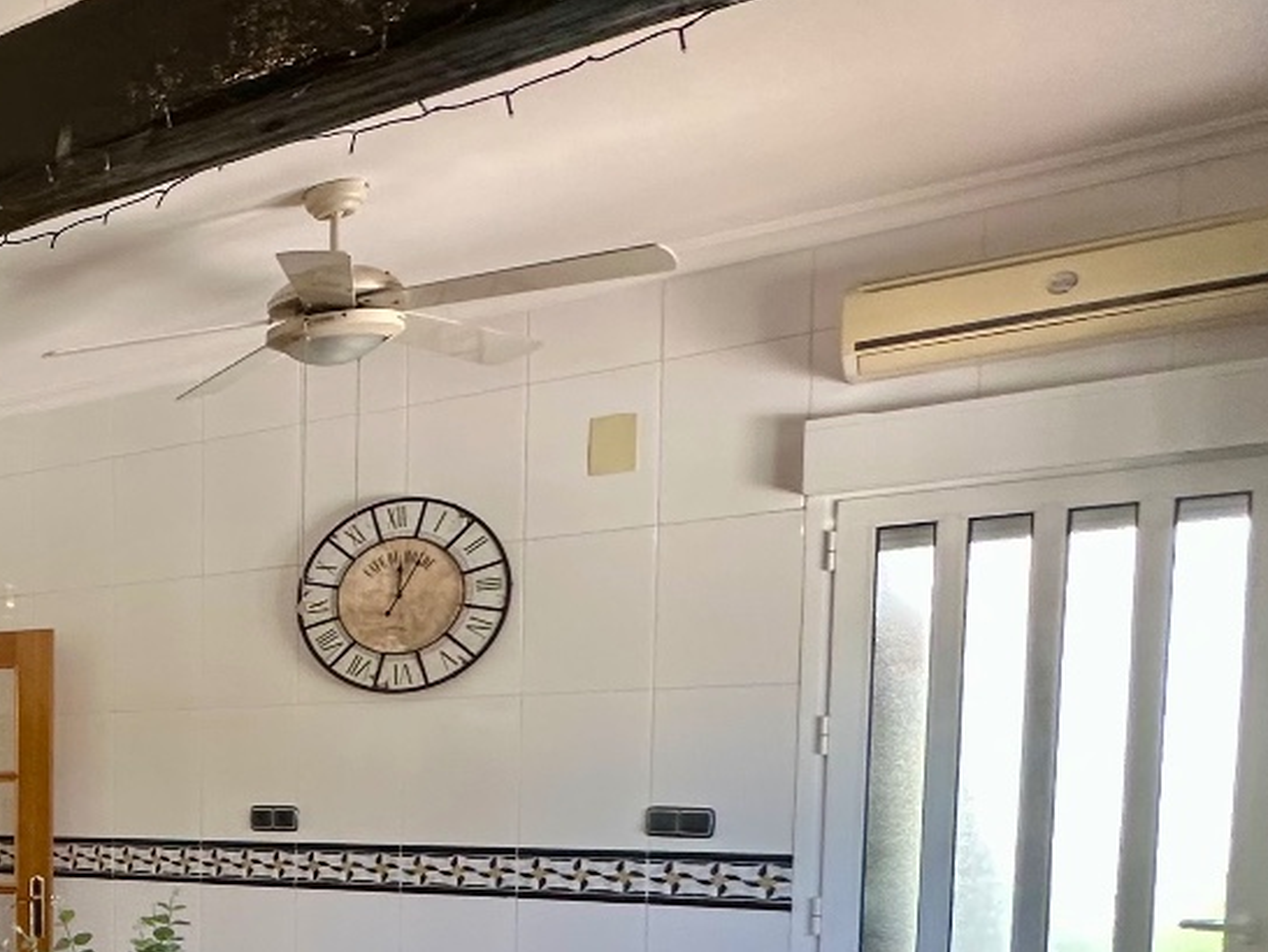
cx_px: -481
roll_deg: +1.3
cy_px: 864
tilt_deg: -4.4
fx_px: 1503
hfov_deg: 31.6
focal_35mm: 41
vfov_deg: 33.3
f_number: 2.2
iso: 160
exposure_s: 1/99
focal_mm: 2.22
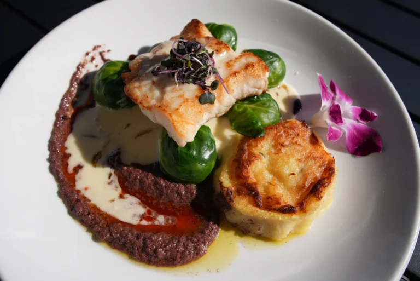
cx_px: 210
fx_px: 350
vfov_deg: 43.7
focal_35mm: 30
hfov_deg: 61.9
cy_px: 140
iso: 80
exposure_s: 1/500
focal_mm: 30
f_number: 6.3
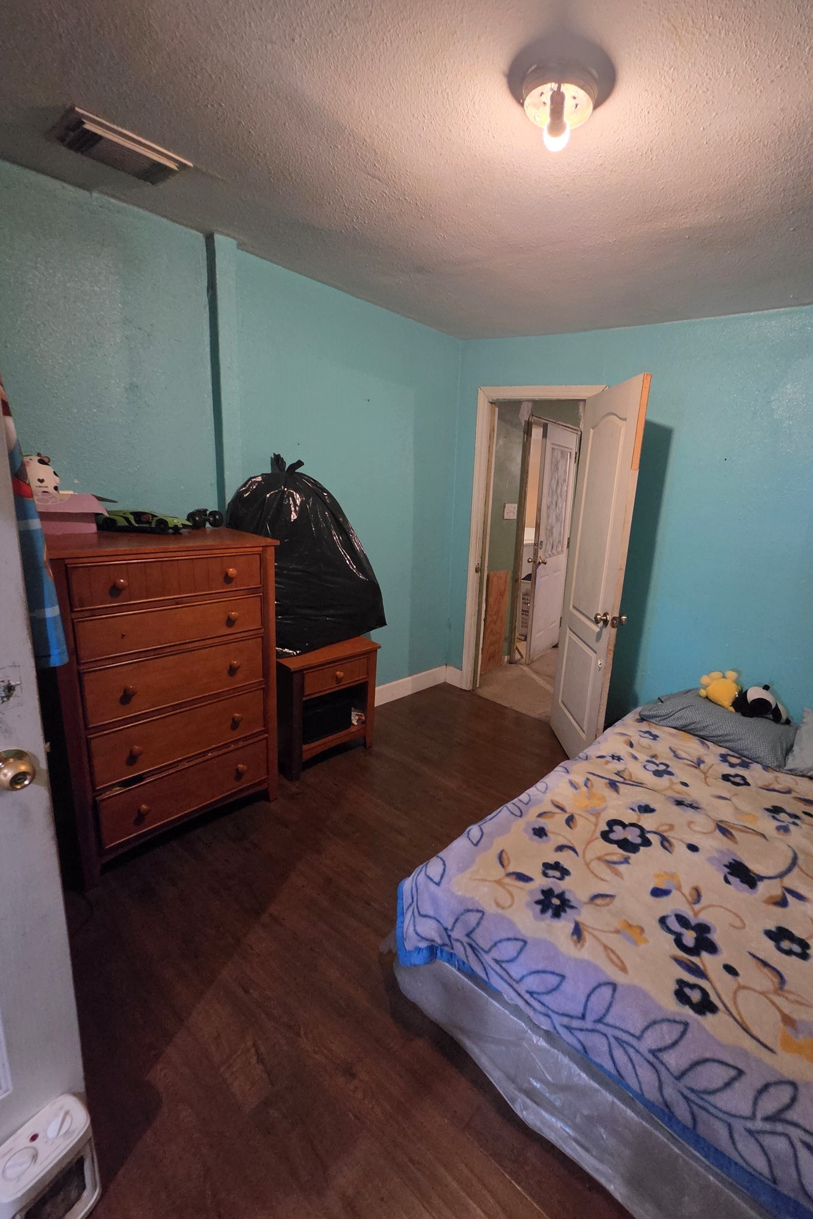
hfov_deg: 80.6
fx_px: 474
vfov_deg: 104.2
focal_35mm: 14
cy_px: 613
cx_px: 472
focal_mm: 2.2
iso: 1250
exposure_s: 1/40
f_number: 2.2
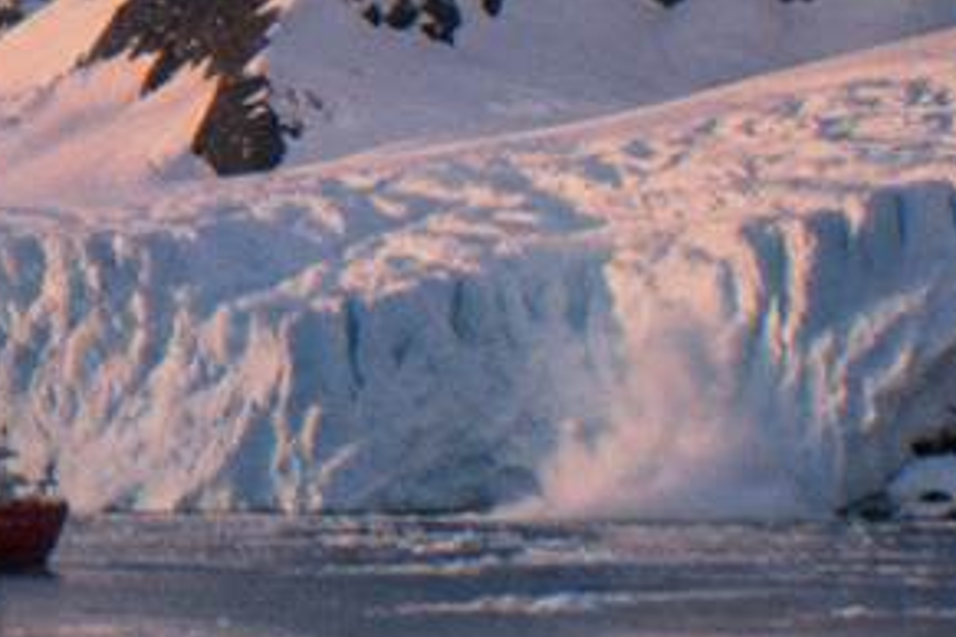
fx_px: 5842
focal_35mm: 220
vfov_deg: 6.2
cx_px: -401
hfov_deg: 9.2
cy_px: 565
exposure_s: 1/30
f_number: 9
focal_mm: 64
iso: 10000
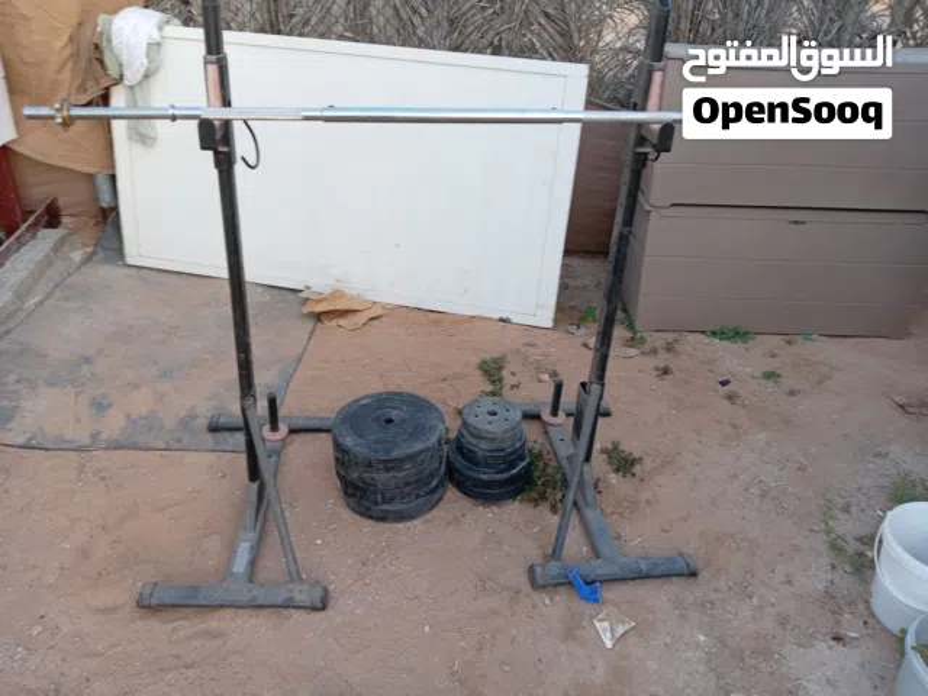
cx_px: 464
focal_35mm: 27
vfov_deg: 51.4
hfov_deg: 65.3
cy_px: 348
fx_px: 724
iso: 108
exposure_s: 1/50
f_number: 1.8
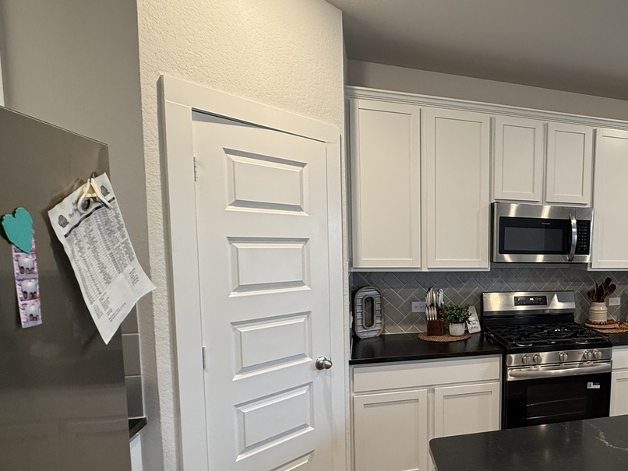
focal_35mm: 25
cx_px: 523
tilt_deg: -4.5
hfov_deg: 62.1
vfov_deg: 54.5
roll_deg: -0.7
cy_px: 283
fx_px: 454
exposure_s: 1/60
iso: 200
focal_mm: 2.22
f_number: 2.2
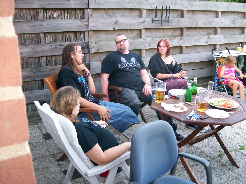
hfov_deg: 51.4
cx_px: 123
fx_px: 256
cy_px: 92
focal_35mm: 36
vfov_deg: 39.6
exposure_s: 1/75.2
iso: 140
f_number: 2.7
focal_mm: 6
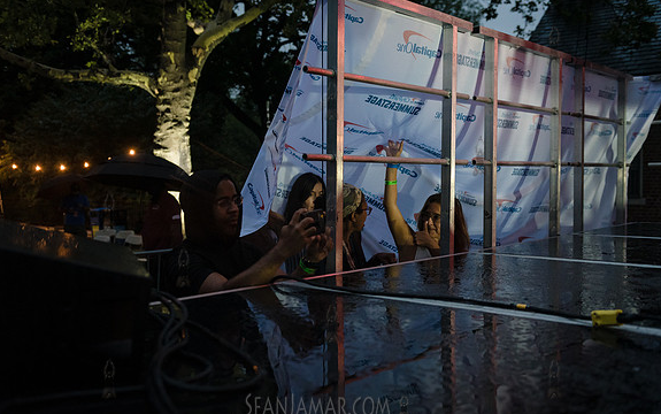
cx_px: 331
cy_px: 211
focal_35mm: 37
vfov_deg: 34.5
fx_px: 667
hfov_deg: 52.7
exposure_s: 1/100
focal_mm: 36
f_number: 3.5
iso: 3200
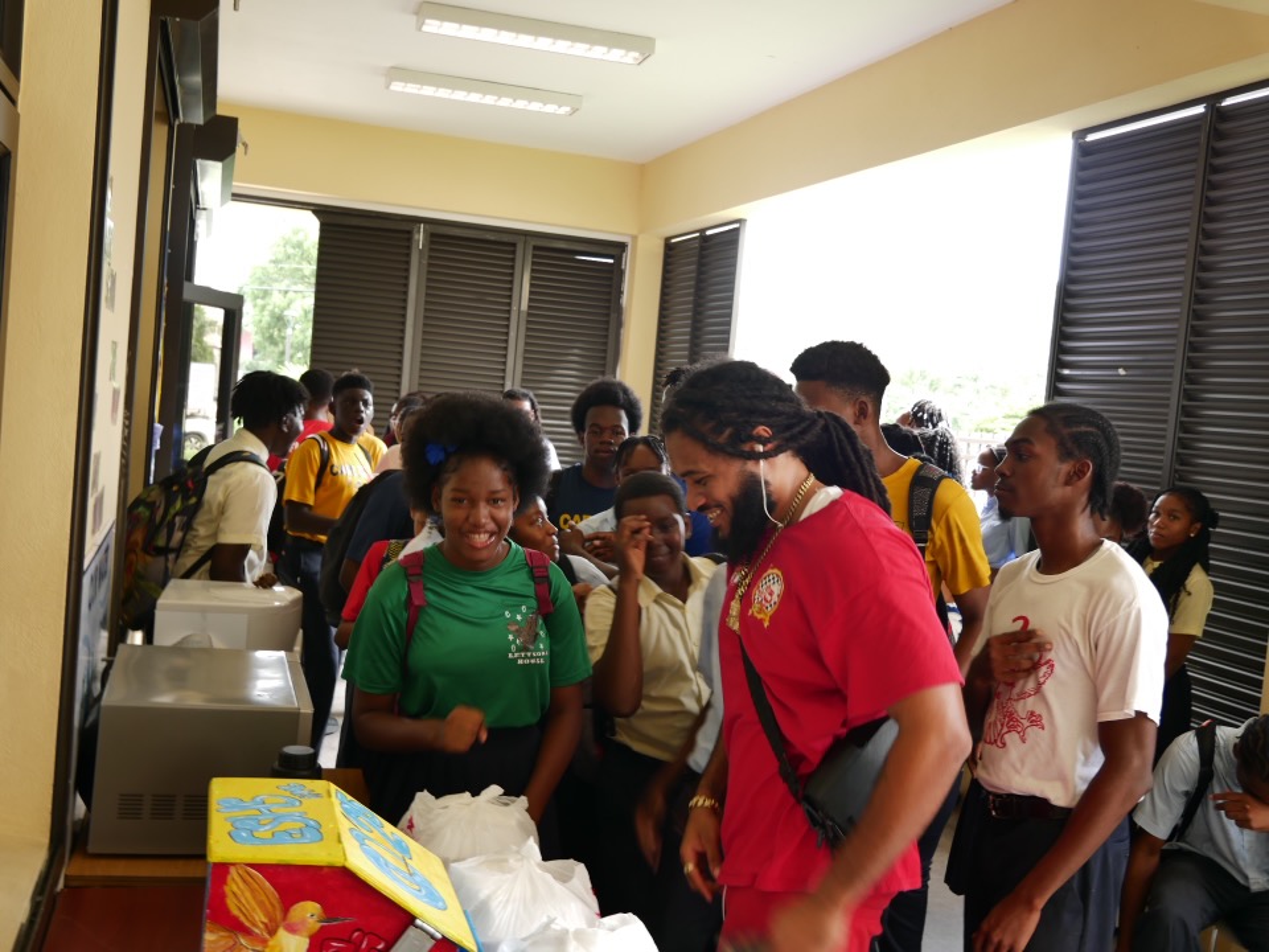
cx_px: 634
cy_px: 476
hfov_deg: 50.1
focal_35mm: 37
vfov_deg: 38.7
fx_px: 1356
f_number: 3.9
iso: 100
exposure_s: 1/50
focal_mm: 18
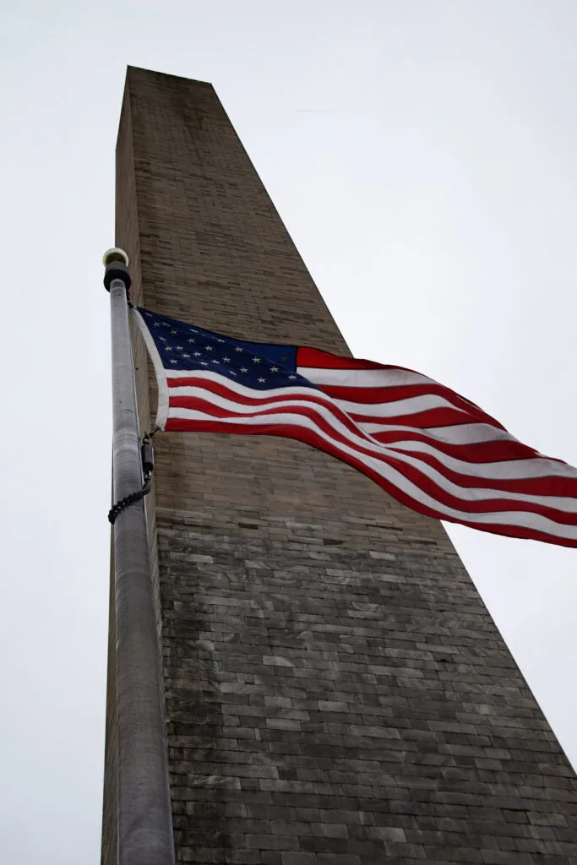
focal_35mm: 48
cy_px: 432
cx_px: 288
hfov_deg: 28.1
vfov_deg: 41.1
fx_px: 1154
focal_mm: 32
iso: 200
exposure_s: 1/320
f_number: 9
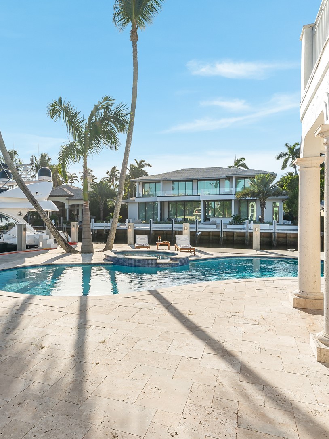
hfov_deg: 49.4
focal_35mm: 27
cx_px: 84
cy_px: 217
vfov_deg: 65.3
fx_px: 342
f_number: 8
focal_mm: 18
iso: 200
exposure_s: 1/400
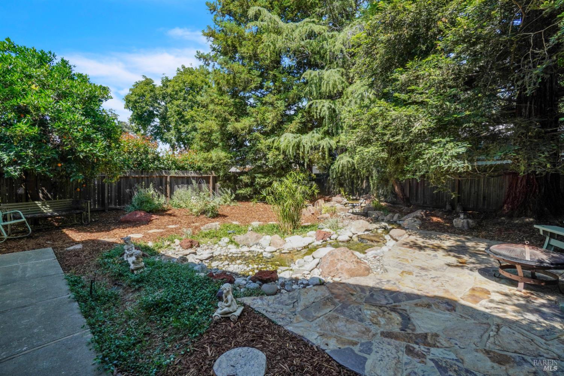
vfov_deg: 77.3
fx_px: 235
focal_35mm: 15
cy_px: 188
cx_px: 282
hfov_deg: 100.4
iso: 400
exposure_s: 1/100
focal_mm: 10
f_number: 8
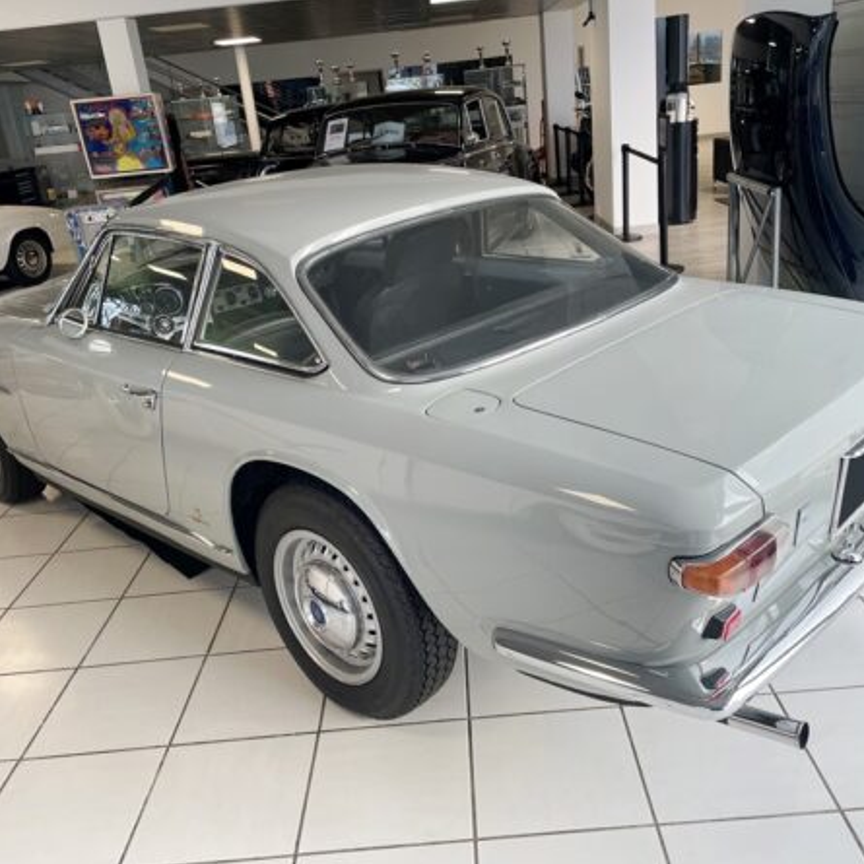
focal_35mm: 31
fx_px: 875
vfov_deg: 52.5
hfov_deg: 52.5
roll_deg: +6.0
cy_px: 433
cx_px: 443
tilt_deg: -20.2
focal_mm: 4.2
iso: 50
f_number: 1.6
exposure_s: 1/100
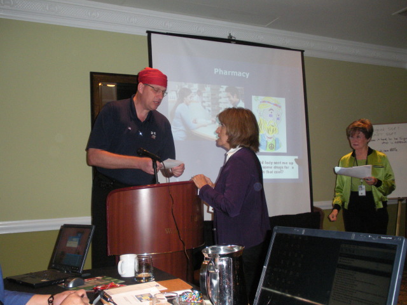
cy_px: 152
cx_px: 204
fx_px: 423
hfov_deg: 51.4
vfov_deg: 39.7
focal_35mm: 36
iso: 353
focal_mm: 6.3
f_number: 3.5
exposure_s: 1/60
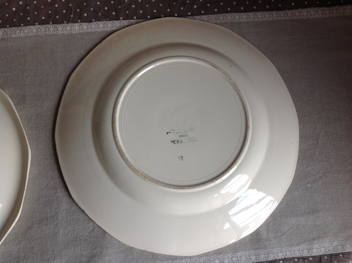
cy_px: 132
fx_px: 355
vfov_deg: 40.6
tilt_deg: -77.4
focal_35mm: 35
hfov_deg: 52.7
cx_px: 176
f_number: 2.4
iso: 50
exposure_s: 1/182
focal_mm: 4.28
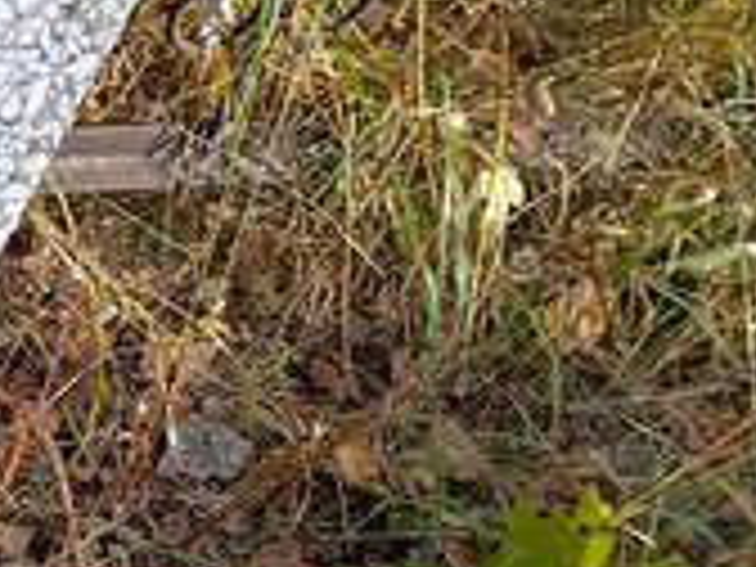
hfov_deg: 15.3
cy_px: 248
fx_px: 2599
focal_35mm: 119
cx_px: -387
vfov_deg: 12.4
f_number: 1.69
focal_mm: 4.76
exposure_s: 1/401
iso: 113
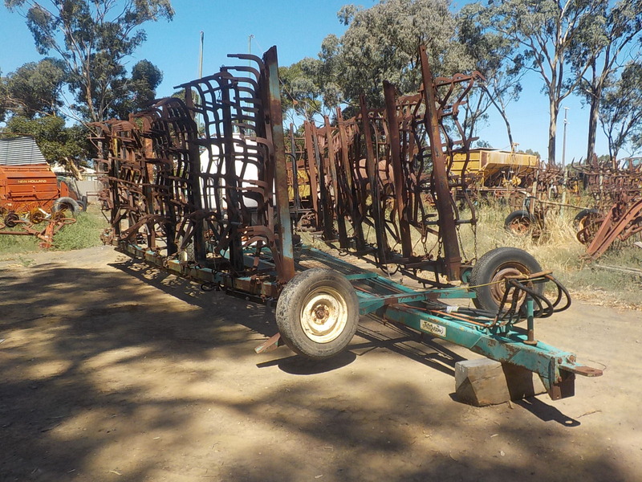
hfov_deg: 60.0
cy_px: 241
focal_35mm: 30
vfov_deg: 46.8
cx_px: 321
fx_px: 556
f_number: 3.3
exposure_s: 1/1000
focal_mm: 4.1
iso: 125
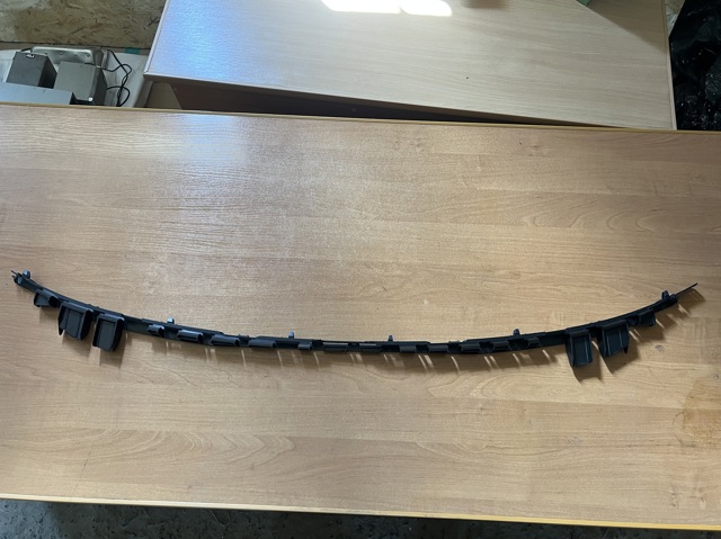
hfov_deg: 67.3
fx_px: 541
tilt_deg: -68.2
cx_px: 360
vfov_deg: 53.0
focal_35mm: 26
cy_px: 270
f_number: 1.5
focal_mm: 5.7
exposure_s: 1/60
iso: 125
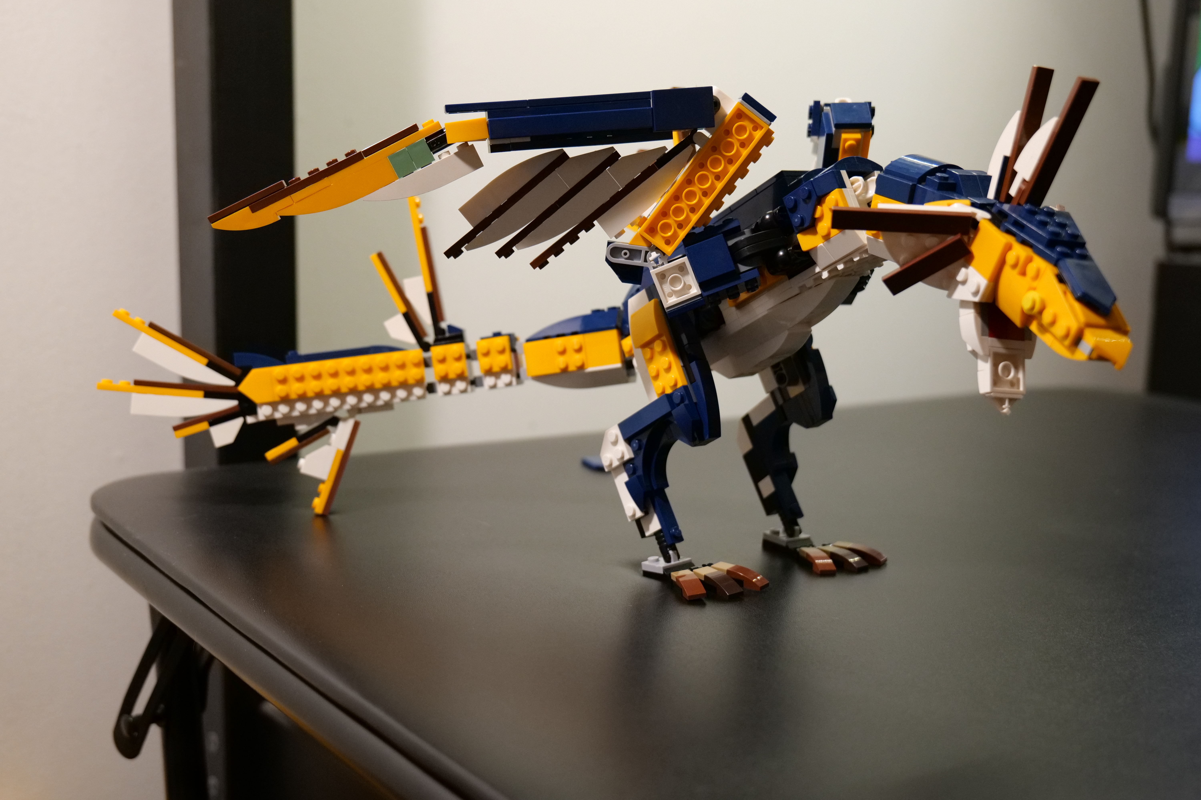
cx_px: 600
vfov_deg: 32.6
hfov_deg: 47.4
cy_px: 400
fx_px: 1368
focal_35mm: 41
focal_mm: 41
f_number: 4.8
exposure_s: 1/60
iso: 5000
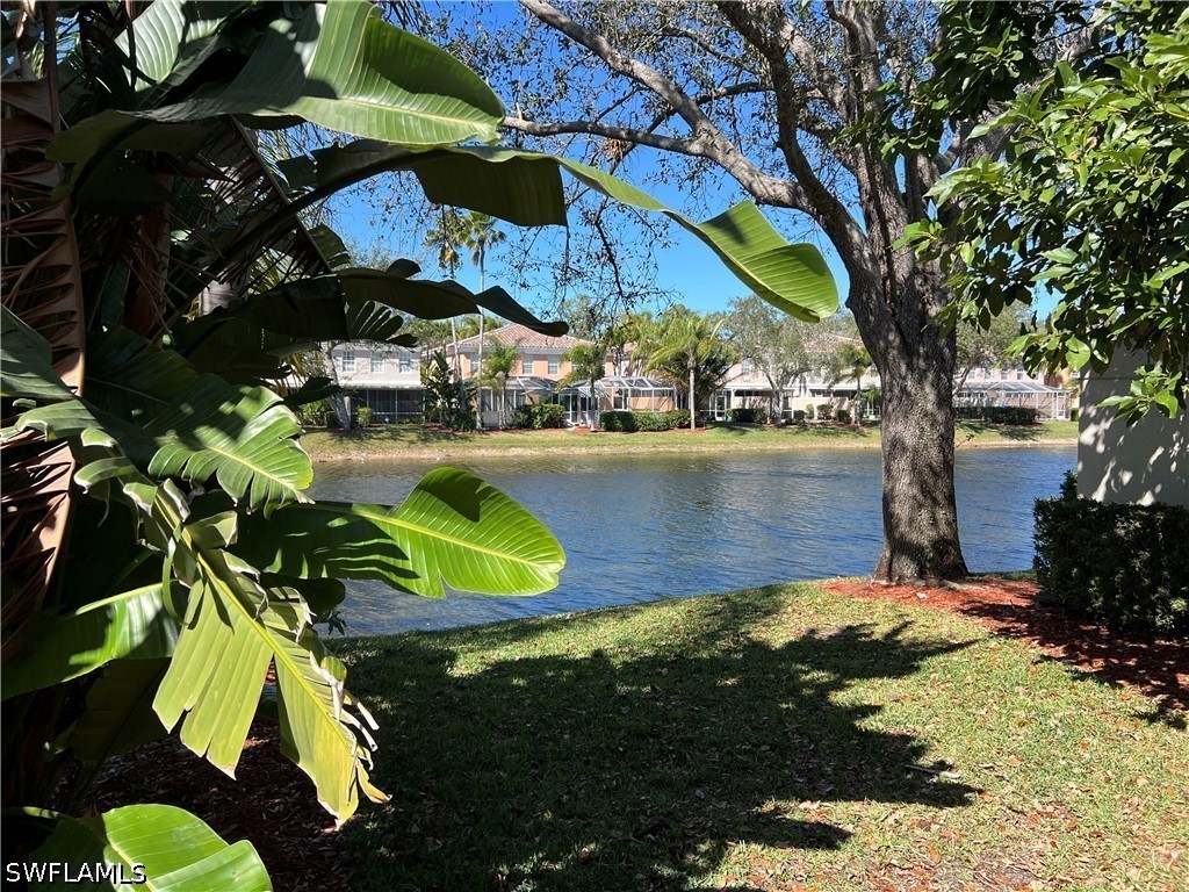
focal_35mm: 26
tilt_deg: -3.1
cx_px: 594
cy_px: 446
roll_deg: -0.8
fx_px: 893
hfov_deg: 67.3
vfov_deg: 53.1
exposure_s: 1/2045
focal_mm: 5.7
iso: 50
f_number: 1.5
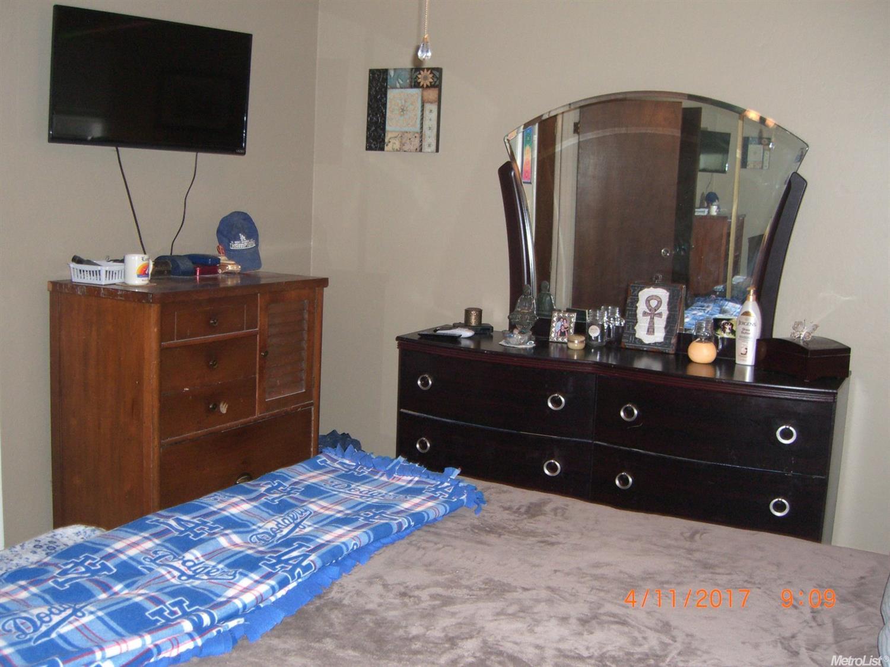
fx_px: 977
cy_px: 334
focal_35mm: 38
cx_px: 445
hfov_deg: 49.0
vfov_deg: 37.7
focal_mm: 7.9
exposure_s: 1/60
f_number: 2.8
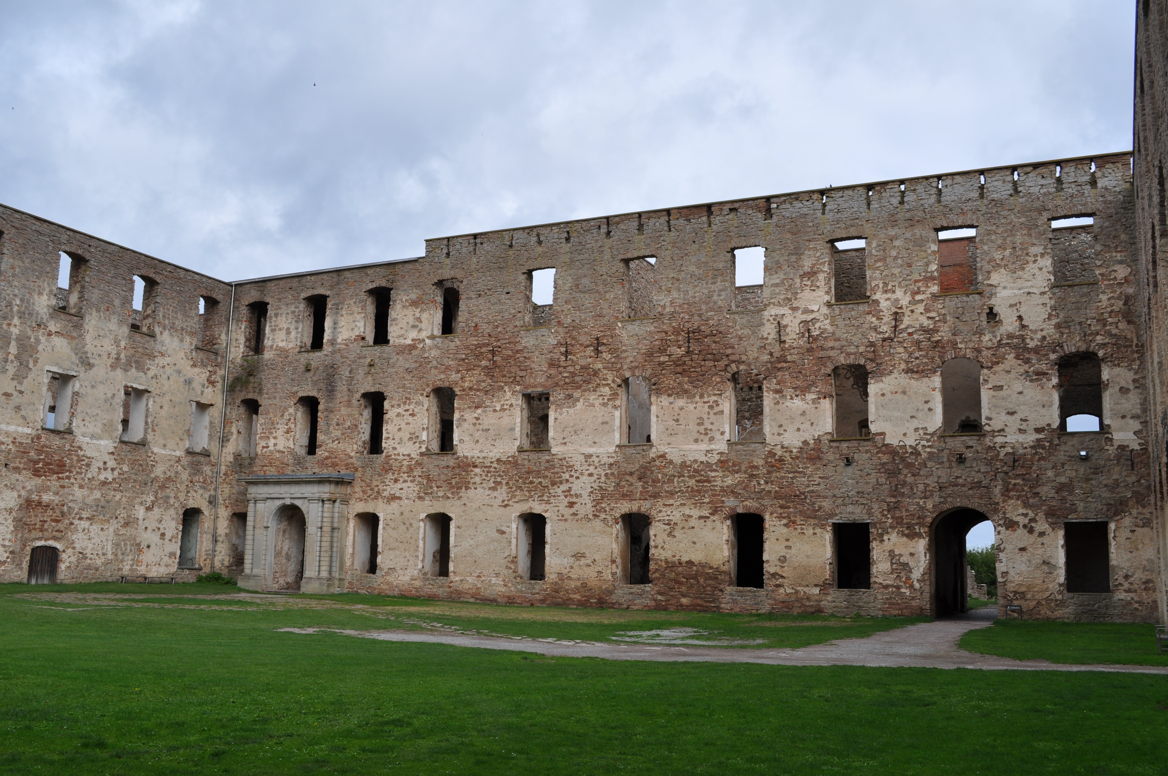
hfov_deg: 57.3
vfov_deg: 39.9
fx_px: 1069
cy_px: 388
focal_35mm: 33
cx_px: 584
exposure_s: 1/400
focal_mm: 22
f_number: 10
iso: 200
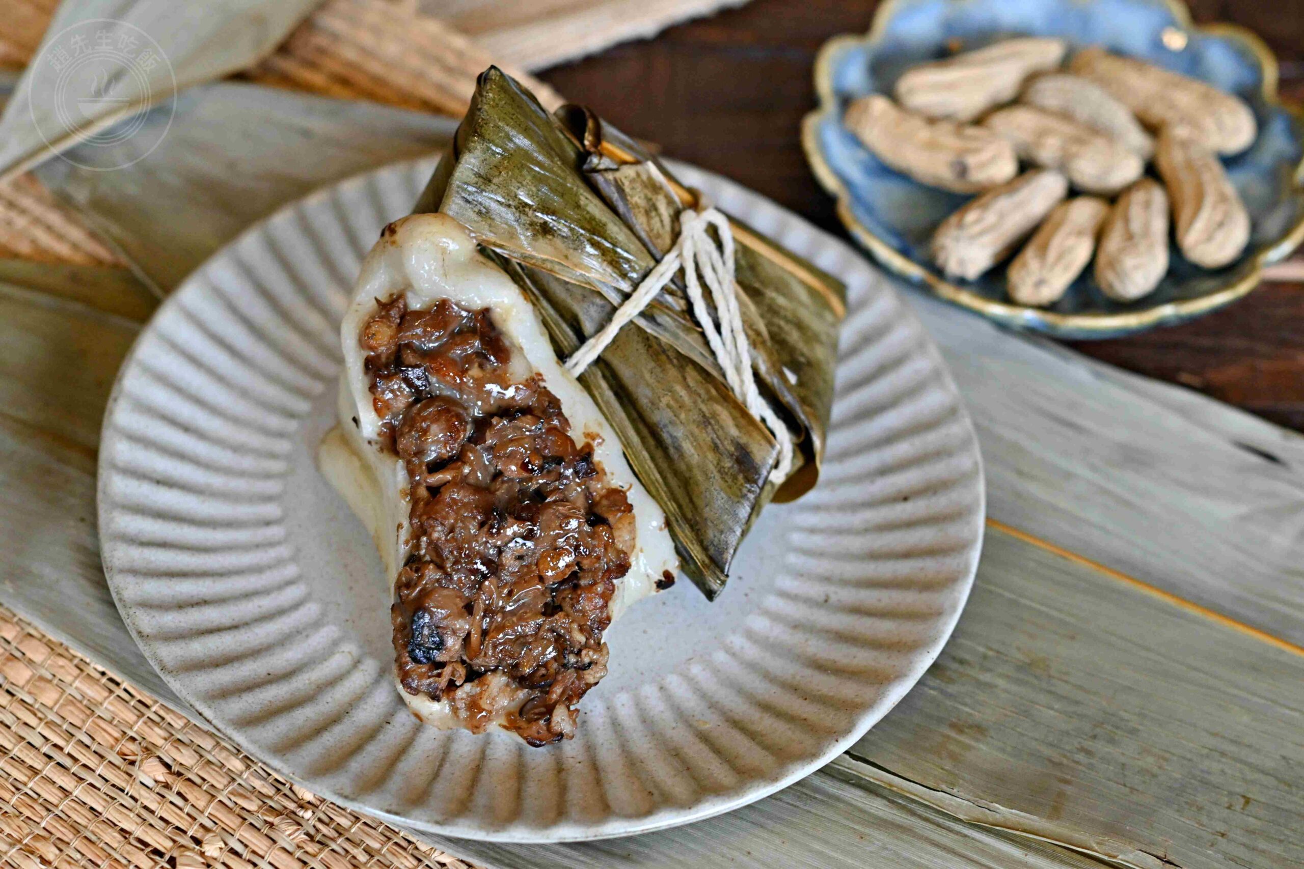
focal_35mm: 75
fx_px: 2717
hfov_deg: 27.0
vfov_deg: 18.2
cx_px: 652
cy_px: 434
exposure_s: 1/320
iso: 1000
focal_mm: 50
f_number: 3.2
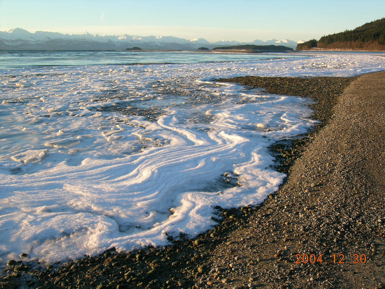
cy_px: 144
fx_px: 389
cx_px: 192
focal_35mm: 35
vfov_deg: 40.7
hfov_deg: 52.6
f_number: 4.8
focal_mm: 7.2
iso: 50
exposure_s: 1/124
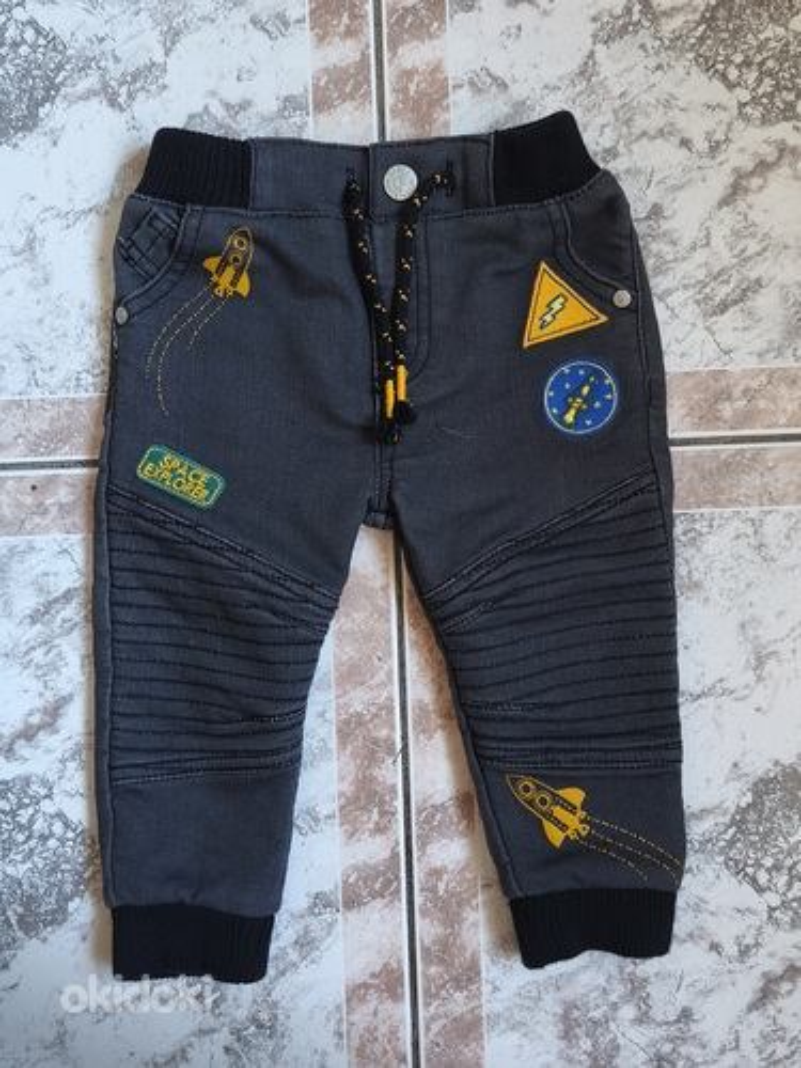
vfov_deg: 52.6
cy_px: 534
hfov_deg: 40.7
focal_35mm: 35
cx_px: 400
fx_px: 1080
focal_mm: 6.18
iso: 640
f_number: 1.65
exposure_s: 1/50
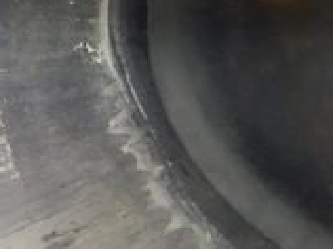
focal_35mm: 55
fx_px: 529
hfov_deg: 31.0
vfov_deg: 25.3
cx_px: -36
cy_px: 2
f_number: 2.8
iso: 1600
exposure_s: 1/200
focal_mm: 4.3
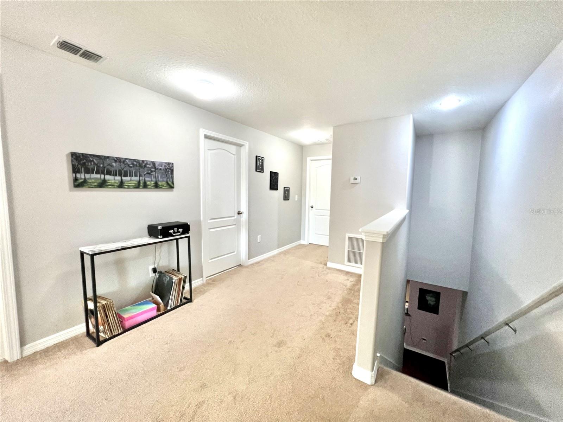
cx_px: 282
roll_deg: -0.6
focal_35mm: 13
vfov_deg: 89.9
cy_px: 211
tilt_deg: -5.4
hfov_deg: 106.2
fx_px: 211
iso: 250
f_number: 1.8
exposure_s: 1/120
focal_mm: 1.57
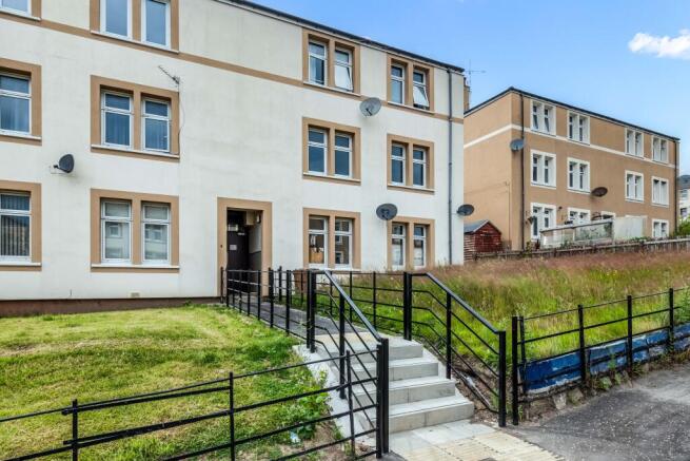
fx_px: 364
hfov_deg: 86.9
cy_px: 230
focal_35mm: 19
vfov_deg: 64.6
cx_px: 345
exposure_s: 1/180
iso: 250
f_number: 7.1
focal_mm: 12.7
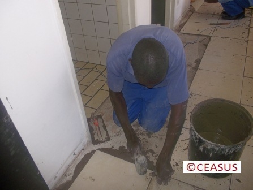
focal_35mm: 29
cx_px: 126
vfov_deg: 48.3
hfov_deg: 61.6
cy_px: 95
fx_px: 212
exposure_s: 1/30
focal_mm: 4.1
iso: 80
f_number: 3.3
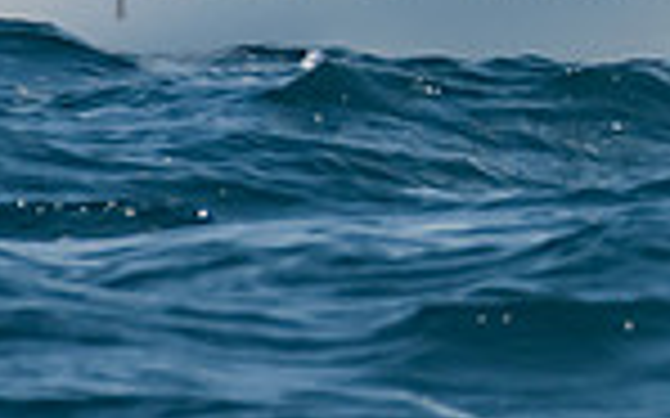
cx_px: 1115
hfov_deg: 1.2
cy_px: -387
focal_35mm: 1784
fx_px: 32563
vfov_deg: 0.7
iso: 640
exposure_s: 1/1000
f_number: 13
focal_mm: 300
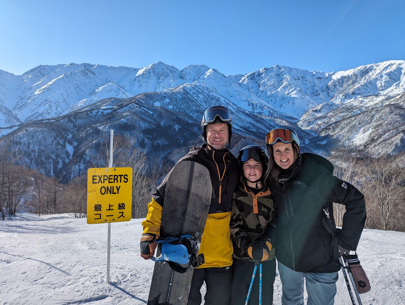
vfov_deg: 56.9
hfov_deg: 71.5
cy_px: 152
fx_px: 281
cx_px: 202
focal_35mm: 24
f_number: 1.85
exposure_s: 1/2899
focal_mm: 6.81
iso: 46
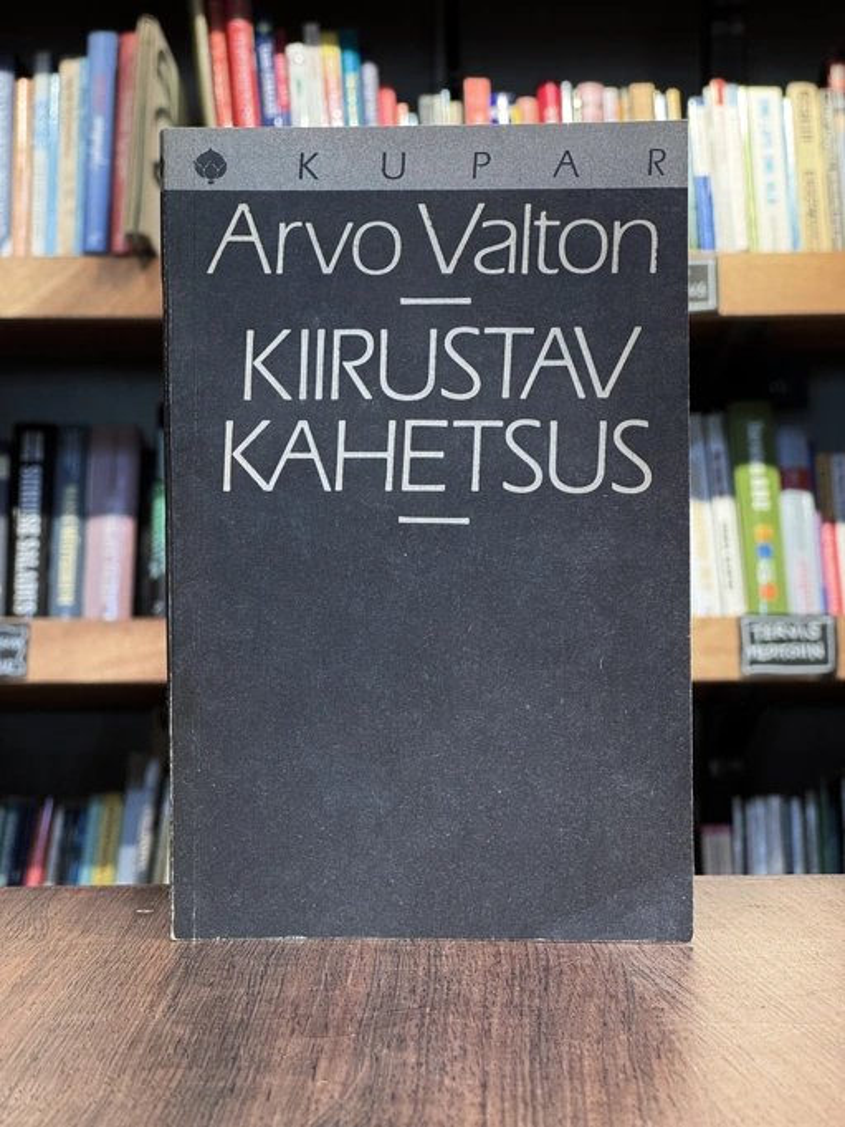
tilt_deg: -0.1
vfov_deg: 25.3
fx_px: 2505
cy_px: 564
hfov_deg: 19.1
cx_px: 422
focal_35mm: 77
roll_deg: -0.4
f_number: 2.8
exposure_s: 1/60
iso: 320
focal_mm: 9
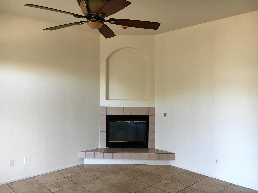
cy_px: 96
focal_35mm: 29
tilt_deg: -0.1
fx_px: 216
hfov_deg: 61.7
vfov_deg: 48.2
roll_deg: -0.2
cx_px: 129
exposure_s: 1/30
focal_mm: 4.15
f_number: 2.2
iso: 64
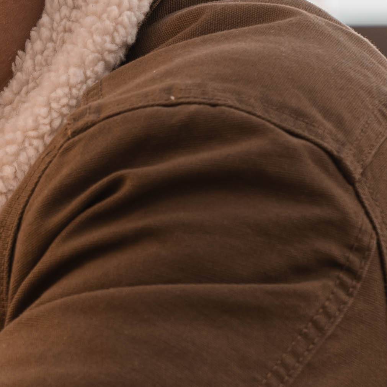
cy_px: 449
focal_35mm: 353
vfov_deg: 4.9
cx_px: -227
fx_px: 4465
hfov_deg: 4.9
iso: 64
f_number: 5.6
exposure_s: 1/50
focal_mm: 70
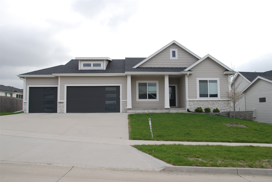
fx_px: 227
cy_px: 91
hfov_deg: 61.8
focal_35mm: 30
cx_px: 136
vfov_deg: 43.8
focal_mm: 20
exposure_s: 1/200
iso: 100
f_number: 7.1
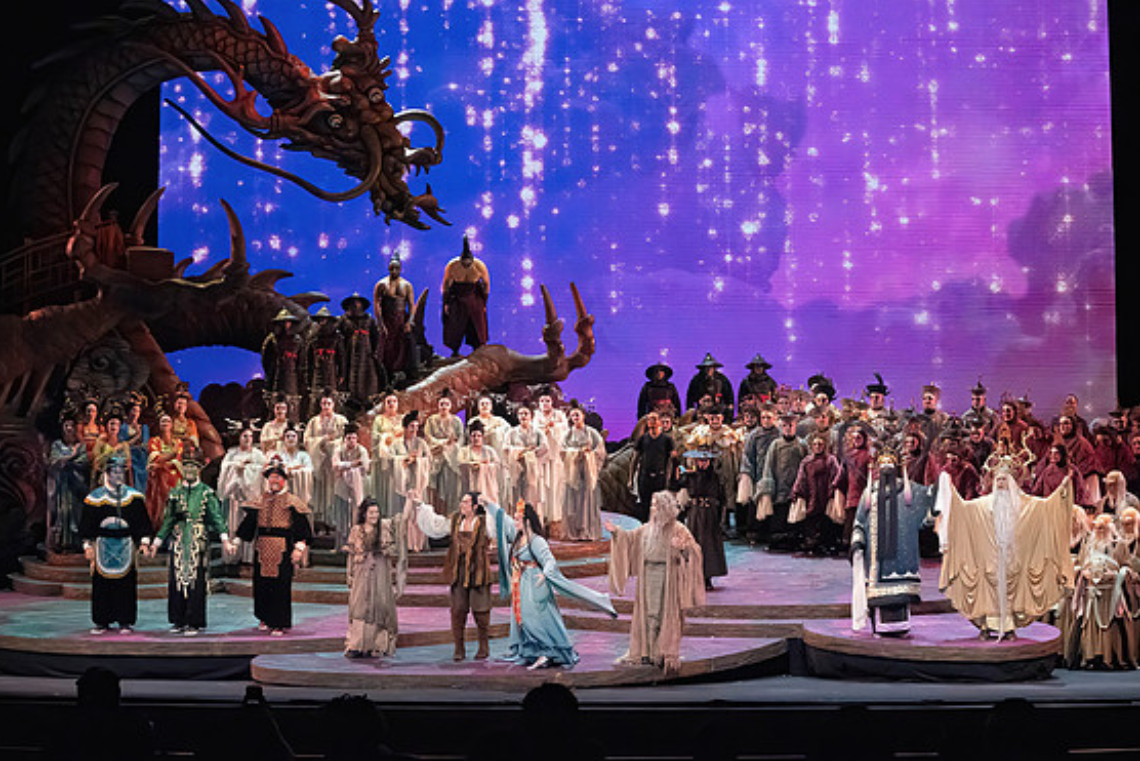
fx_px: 2312
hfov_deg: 27.7
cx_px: 582
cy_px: 380
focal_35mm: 73
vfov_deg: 18.7
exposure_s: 1/1000
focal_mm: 70
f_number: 10
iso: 20000
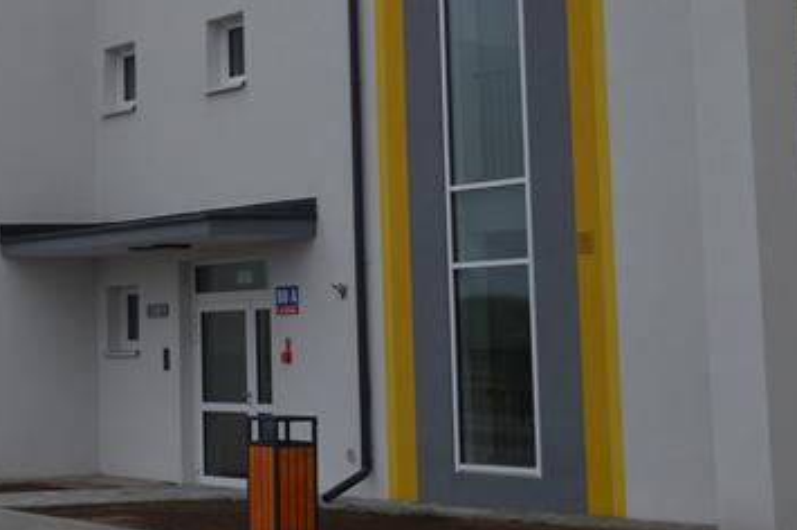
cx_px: 56
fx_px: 1946
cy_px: 72
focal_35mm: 88
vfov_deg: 15.4
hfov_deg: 22.5
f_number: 5.6
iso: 110
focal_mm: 26
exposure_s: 1/125
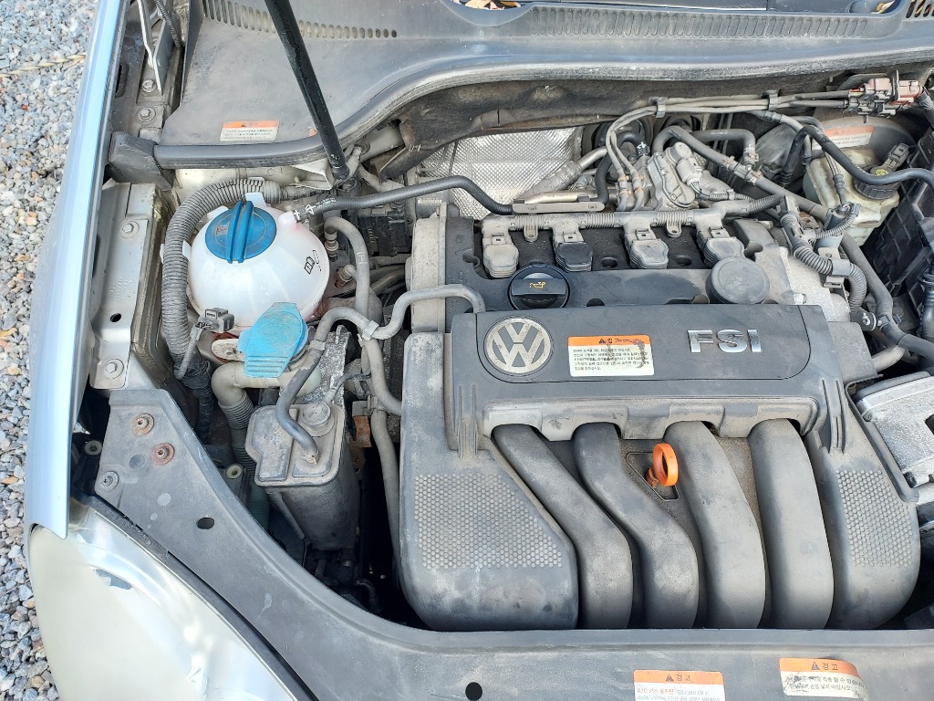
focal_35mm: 24
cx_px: 467
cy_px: 350
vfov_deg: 56.8
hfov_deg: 71.6
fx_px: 648
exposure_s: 1/120
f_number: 1.8
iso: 50
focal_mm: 4.6
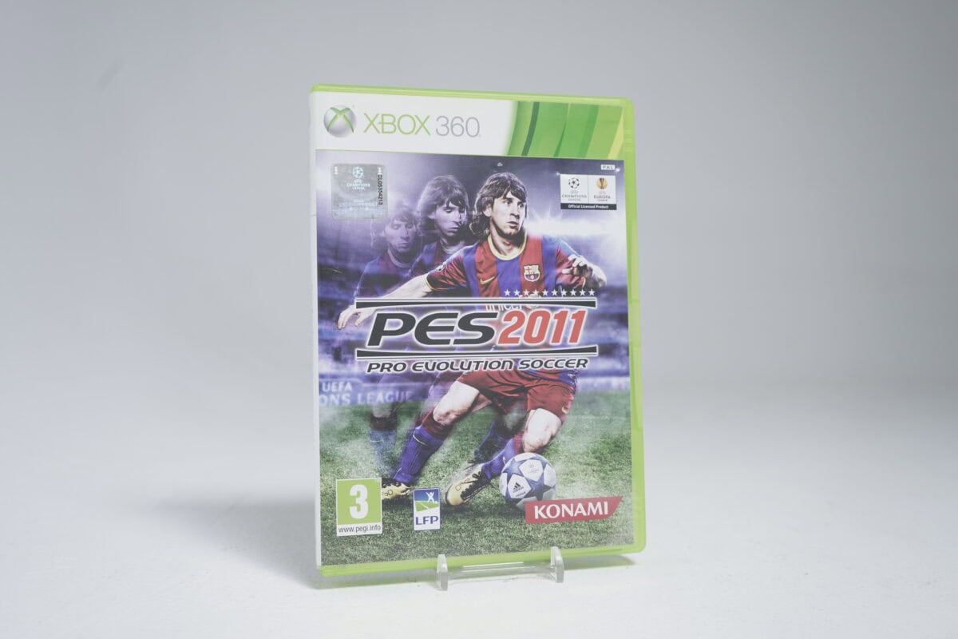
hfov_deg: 51.9
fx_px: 985
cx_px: 479
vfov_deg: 35.9
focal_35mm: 37
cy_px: 320
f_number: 5.6
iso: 640
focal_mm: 37
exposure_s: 1/25
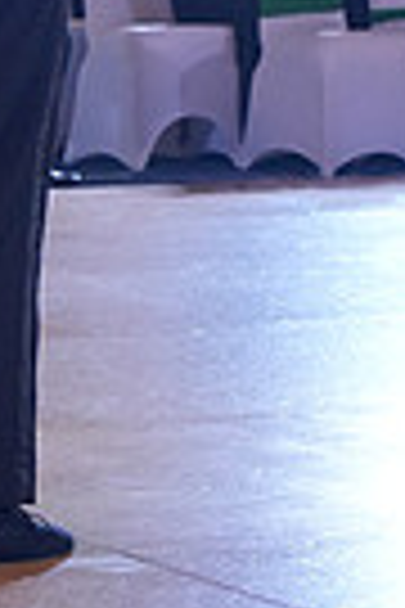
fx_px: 4067
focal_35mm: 241
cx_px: 7
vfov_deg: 8.4
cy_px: -207
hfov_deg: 5.7
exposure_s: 1/400
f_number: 4
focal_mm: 56
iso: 2500
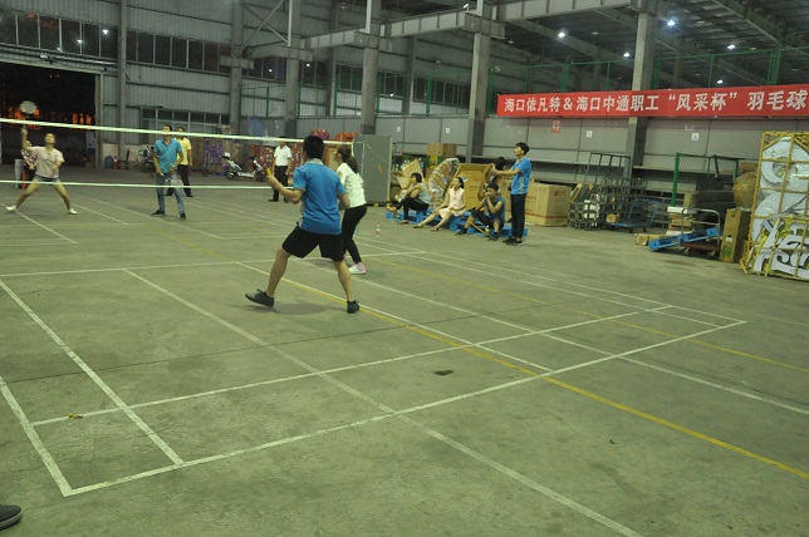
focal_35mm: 27
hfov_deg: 67.4
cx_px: 404
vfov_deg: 47.8
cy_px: 268
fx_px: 606
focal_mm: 18
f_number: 3.5
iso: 2500
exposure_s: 1/30
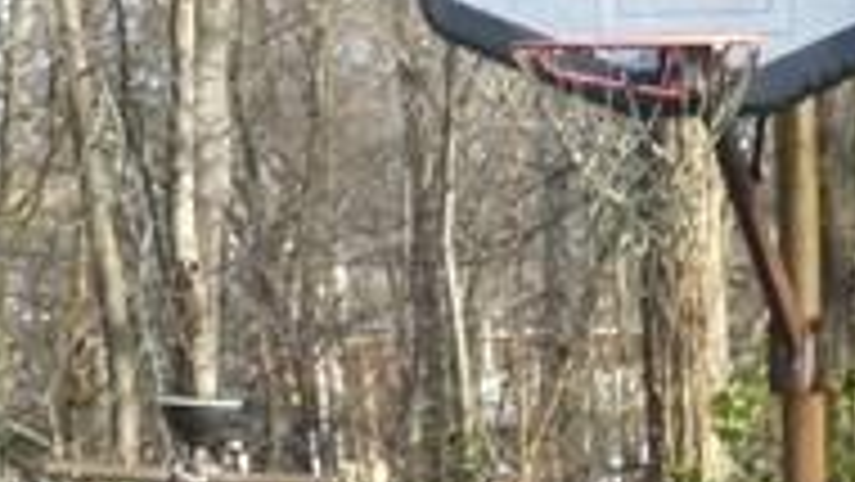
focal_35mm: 246
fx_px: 5579
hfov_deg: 8.8
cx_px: 410
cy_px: 333
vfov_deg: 4.9
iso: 80
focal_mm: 7.6
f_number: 4.1
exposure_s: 1/125
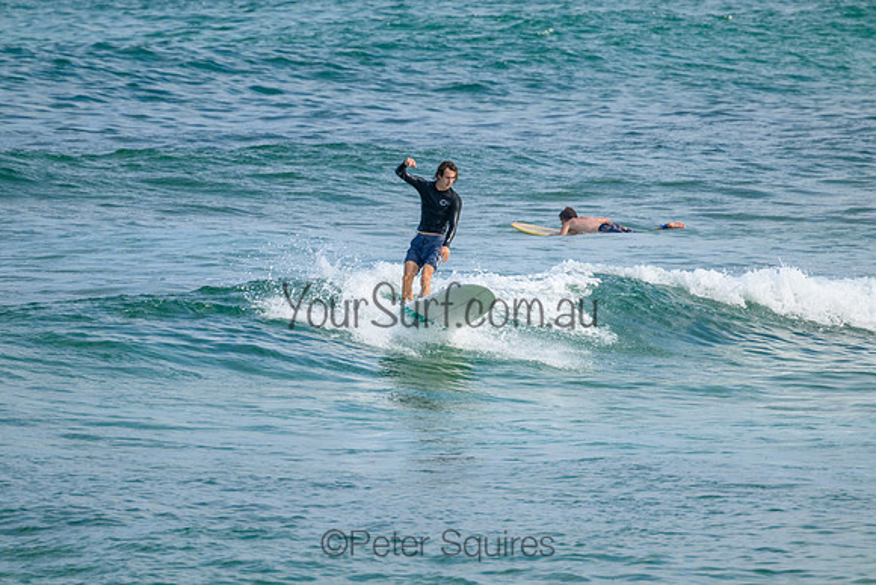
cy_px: 292
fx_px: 19470
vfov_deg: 1.7
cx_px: 438
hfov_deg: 2.6
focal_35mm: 800
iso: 1400
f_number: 11
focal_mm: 800
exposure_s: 1/2000
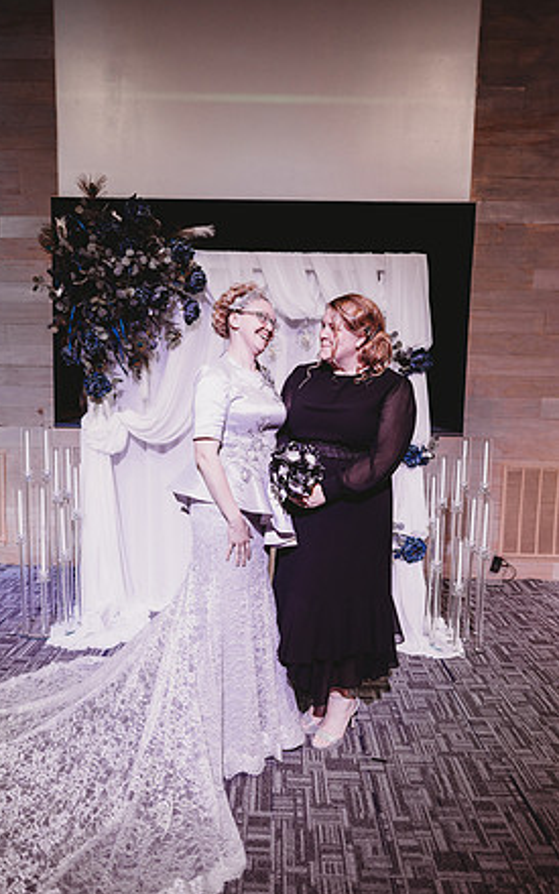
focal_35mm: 25
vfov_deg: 72.5
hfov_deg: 49.2
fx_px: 609
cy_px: 451
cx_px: 258
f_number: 2.2
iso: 400
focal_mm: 24
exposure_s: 1/125
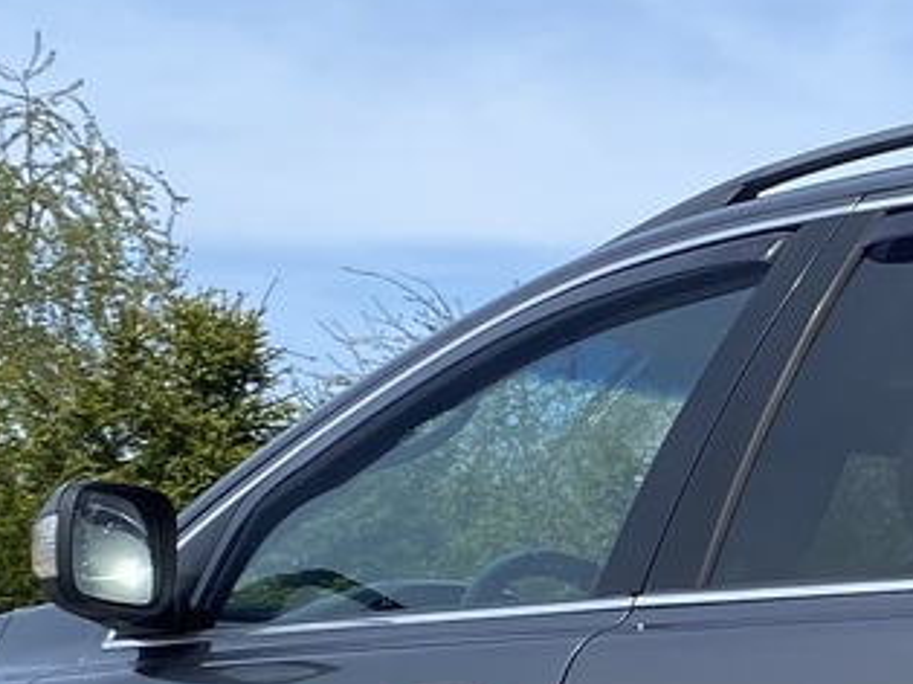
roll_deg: -0.5
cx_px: 1354
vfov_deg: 11.1
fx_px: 3480
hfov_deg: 14.0
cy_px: 751
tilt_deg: +0.7
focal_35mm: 132
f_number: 1.8
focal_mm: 4.25
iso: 32
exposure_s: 1/2410
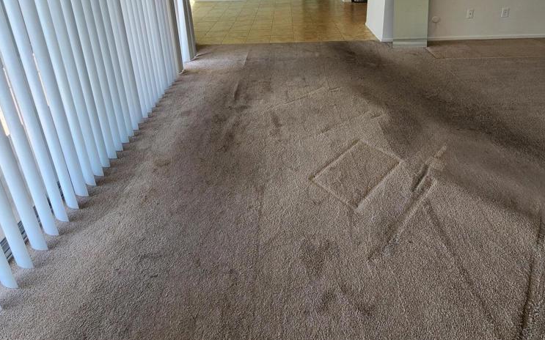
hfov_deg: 88.0
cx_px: 270
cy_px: 34
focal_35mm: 19
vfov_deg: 54.3
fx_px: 282
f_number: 2.2
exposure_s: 1/120
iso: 50
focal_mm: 2.2
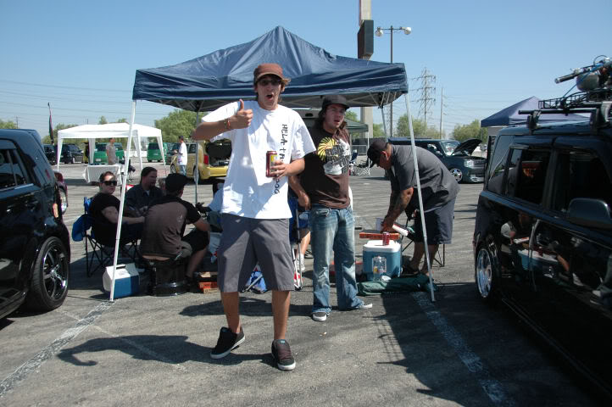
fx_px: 560
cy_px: 204
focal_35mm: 33
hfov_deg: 57.3
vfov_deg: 39.9
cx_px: 306
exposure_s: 1/1000
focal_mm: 22
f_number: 4.5
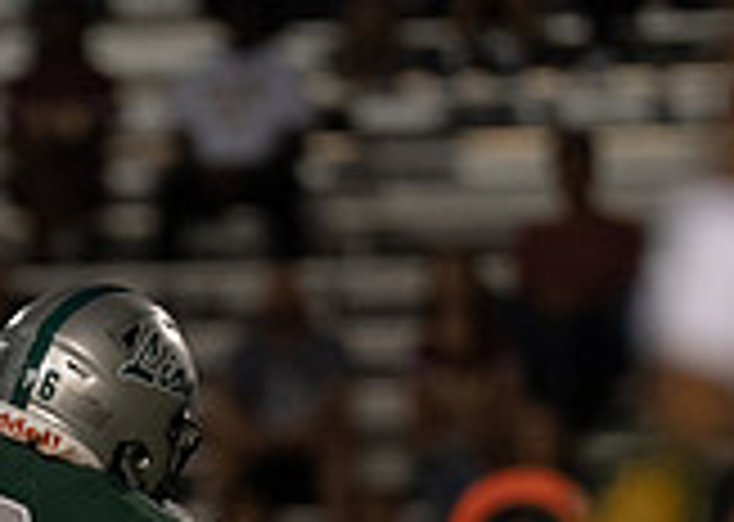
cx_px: -120
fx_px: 22694
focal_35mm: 1090
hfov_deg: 1.9
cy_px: 832
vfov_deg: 1.3
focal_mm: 200
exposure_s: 1/1000
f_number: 2.8
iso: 1000
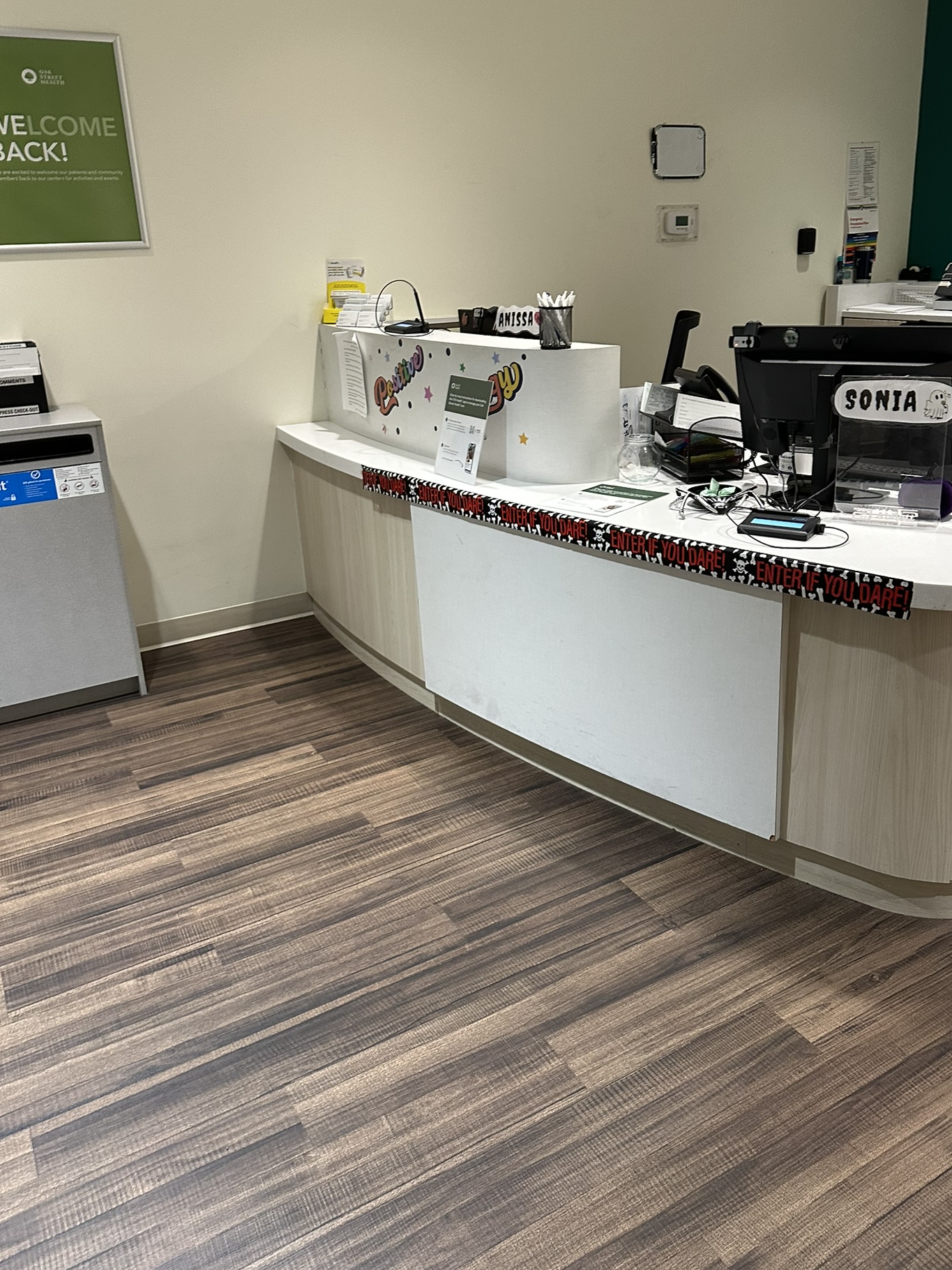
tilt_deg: -16.9
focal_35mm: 27
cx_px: 519
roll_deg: +2.9
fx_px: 990
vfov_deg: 65.2
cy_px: 580
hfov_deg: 51.3
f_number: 1.78
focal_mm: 6.86
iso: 320
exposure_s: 1/60
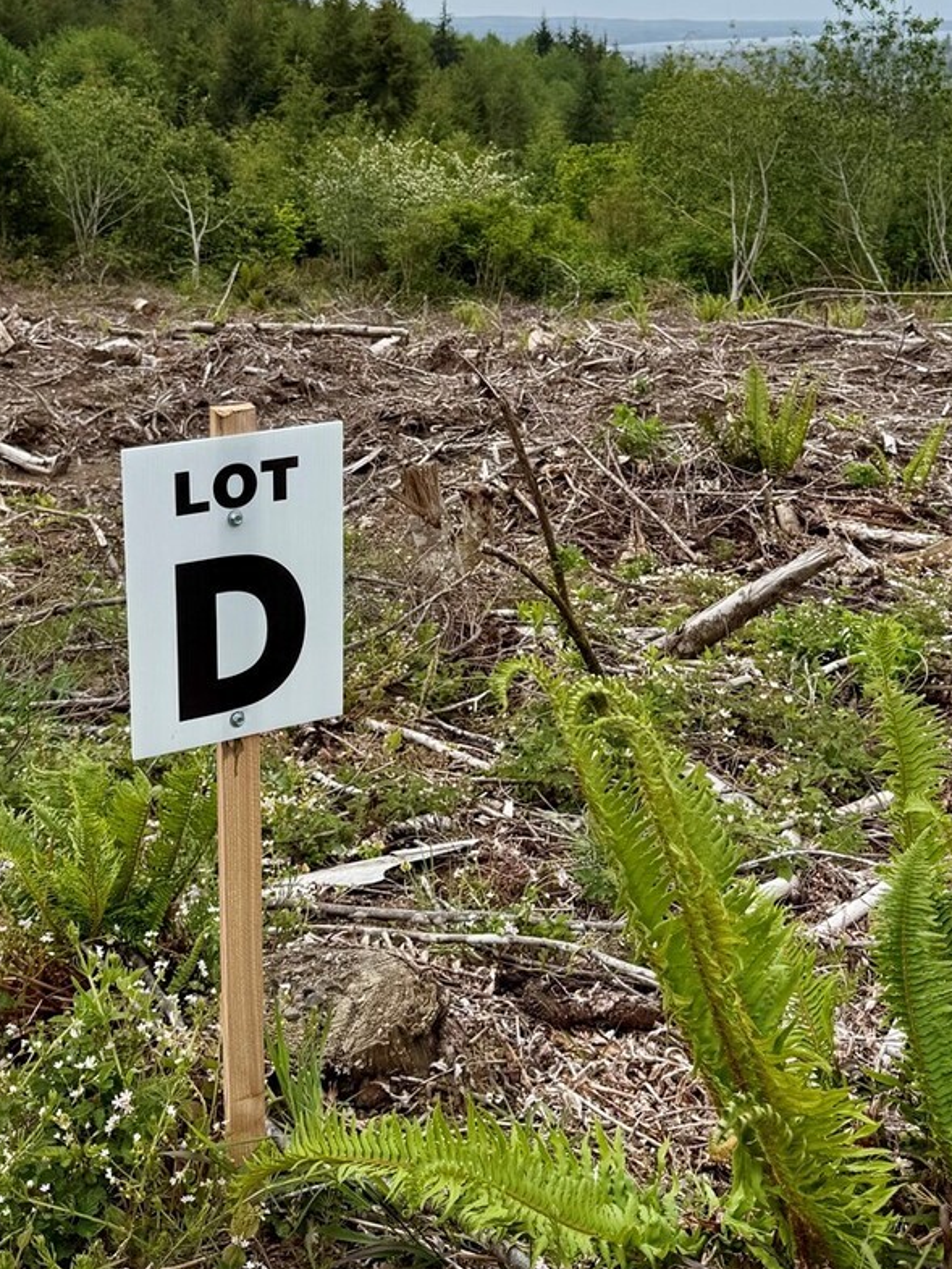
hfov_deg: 32.9
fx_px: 1613
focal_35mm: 44
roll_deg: -0.5
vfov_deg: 42.5
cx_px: 433
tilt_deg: -14.7
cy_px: 456
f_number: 1.78
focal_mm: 6.76
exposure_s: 1/6173
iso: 80
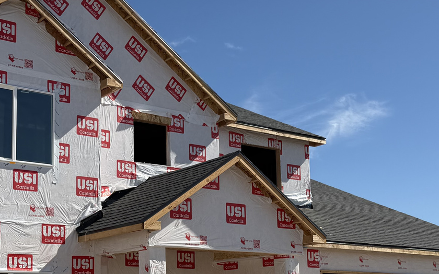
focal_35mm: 62
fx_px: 742
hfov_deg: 32.8
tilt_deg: +8.4
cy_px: 198
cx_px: 164
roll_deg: +0.7
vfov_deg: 20.8
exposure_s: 1/6711
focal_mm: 6.76
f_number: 1.78
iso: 80
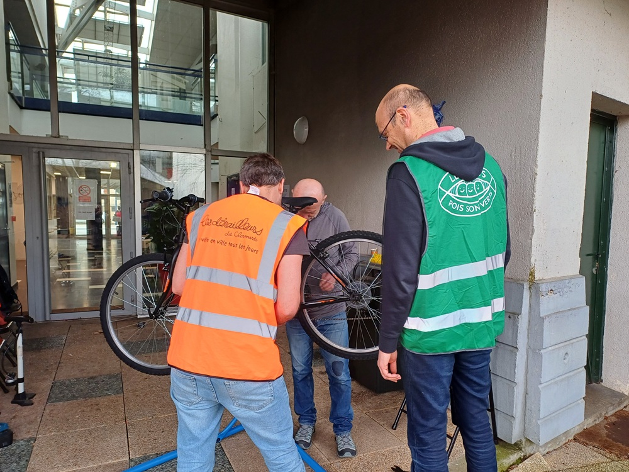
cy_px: 236
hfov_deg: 69.4
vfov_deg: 54.9
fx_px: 454
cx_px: 314
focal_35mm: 25
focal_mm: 4.65
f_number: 1.8
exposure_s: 1/50
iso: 50
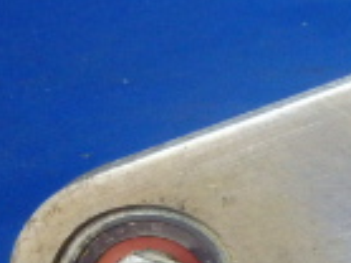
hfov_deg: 12.5
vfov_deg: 11.4
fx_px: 1307
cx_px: 803
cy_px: 220
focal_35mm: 129
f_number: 3.9
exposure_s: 1/30
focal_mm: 5
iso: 400
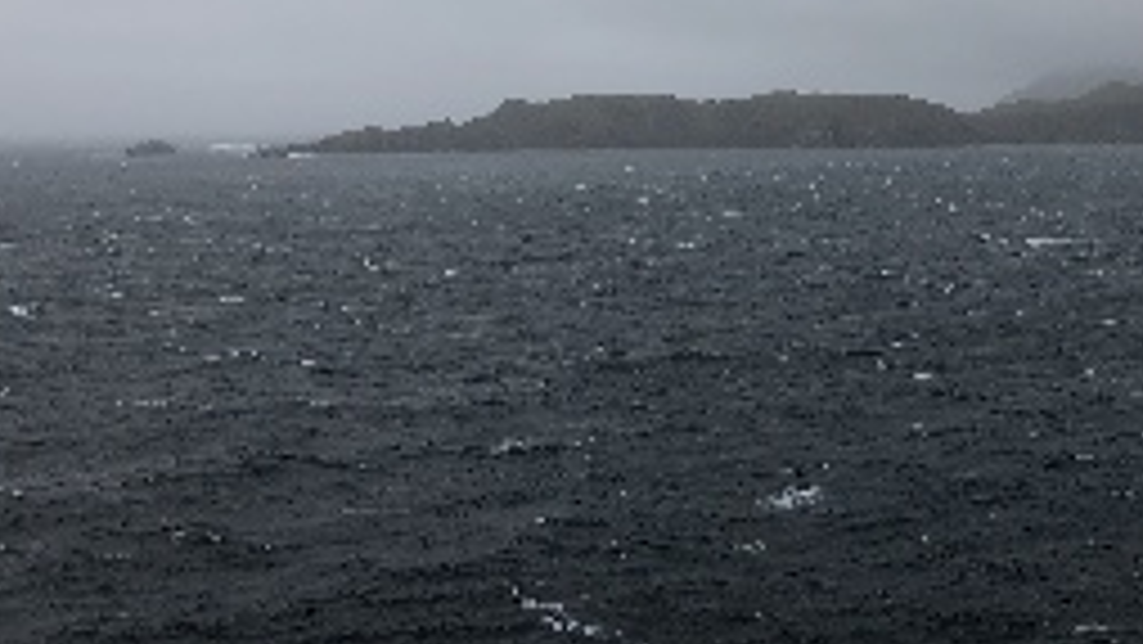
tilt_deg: +5.5
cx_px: 814
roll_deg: +0.0
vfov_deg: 23.9
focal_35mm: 48
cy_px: 14
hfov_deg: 42.0
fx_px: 1455
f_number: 1.8
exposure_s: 1/300
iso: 20
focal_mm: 4
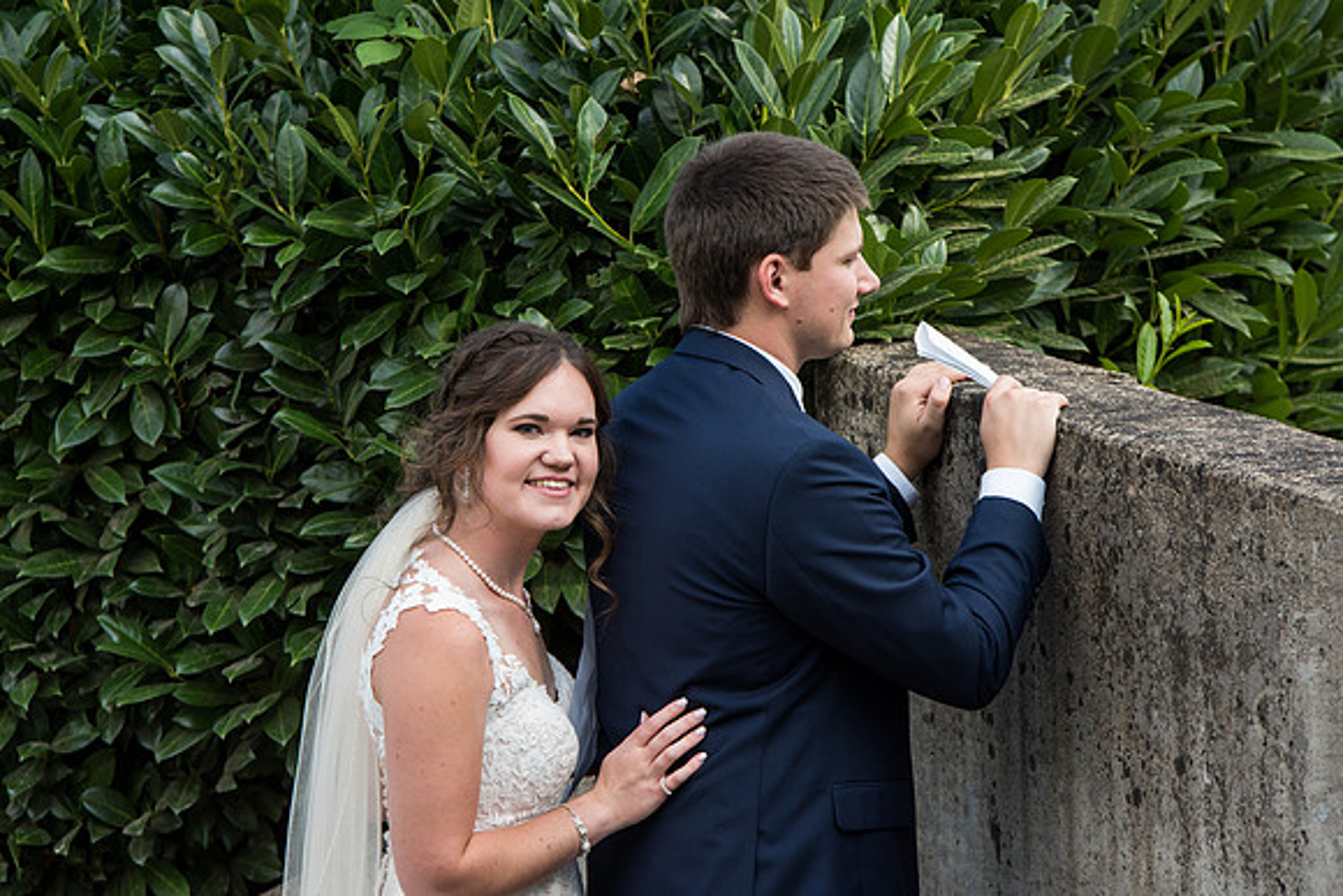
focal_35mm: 200
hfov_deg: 10.3
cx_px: 672
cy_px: 448
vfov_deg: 6.9
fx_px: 7463
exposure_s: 1/320
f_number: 6.3
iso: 400
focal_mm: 200
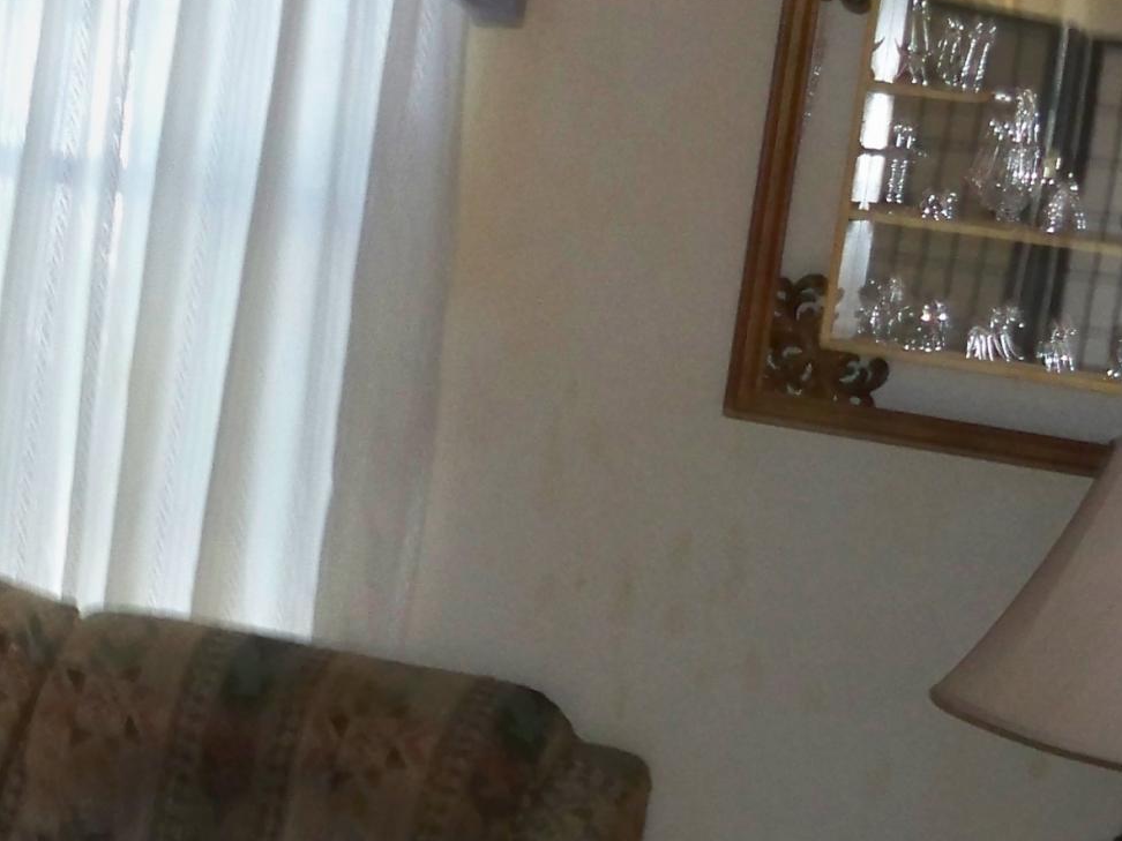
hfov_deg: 17.0
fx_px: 3501
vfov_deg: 13.7
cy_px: 478
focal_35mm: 108
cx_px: -412
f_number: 3.1
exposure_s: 1/60
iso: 320
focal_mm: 6.3
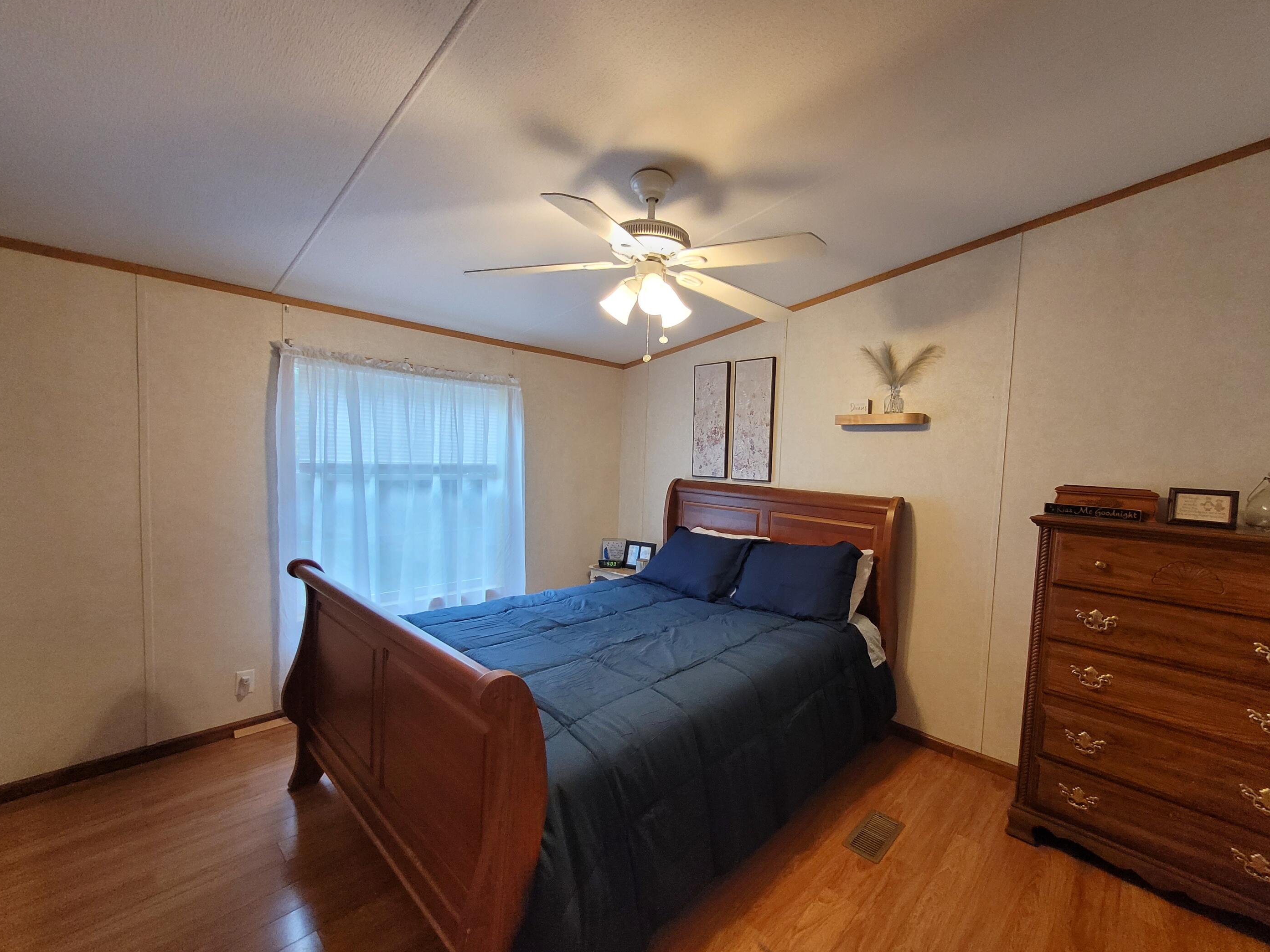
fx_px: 514
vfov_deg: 85.7
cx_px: 680
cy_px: 478
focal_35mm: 14
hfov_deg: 101.9
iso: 250
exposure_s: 1/60
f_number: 2.2
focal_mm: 1.74
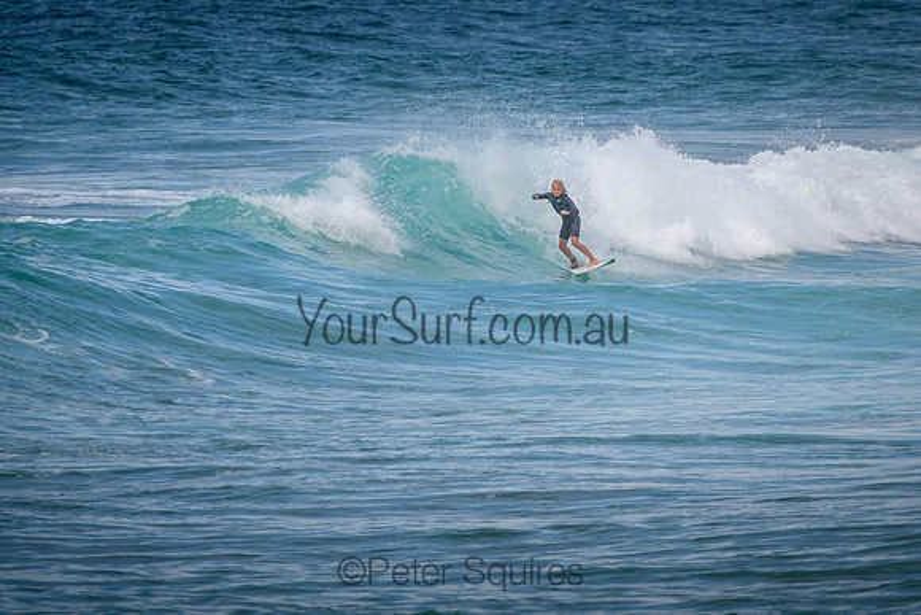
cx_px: 555
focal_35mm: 549
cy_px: 249
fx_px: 14057
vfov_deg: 2.5
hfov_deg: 3.8
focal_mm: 400
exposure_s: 1/2000
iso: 320
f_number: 5.6
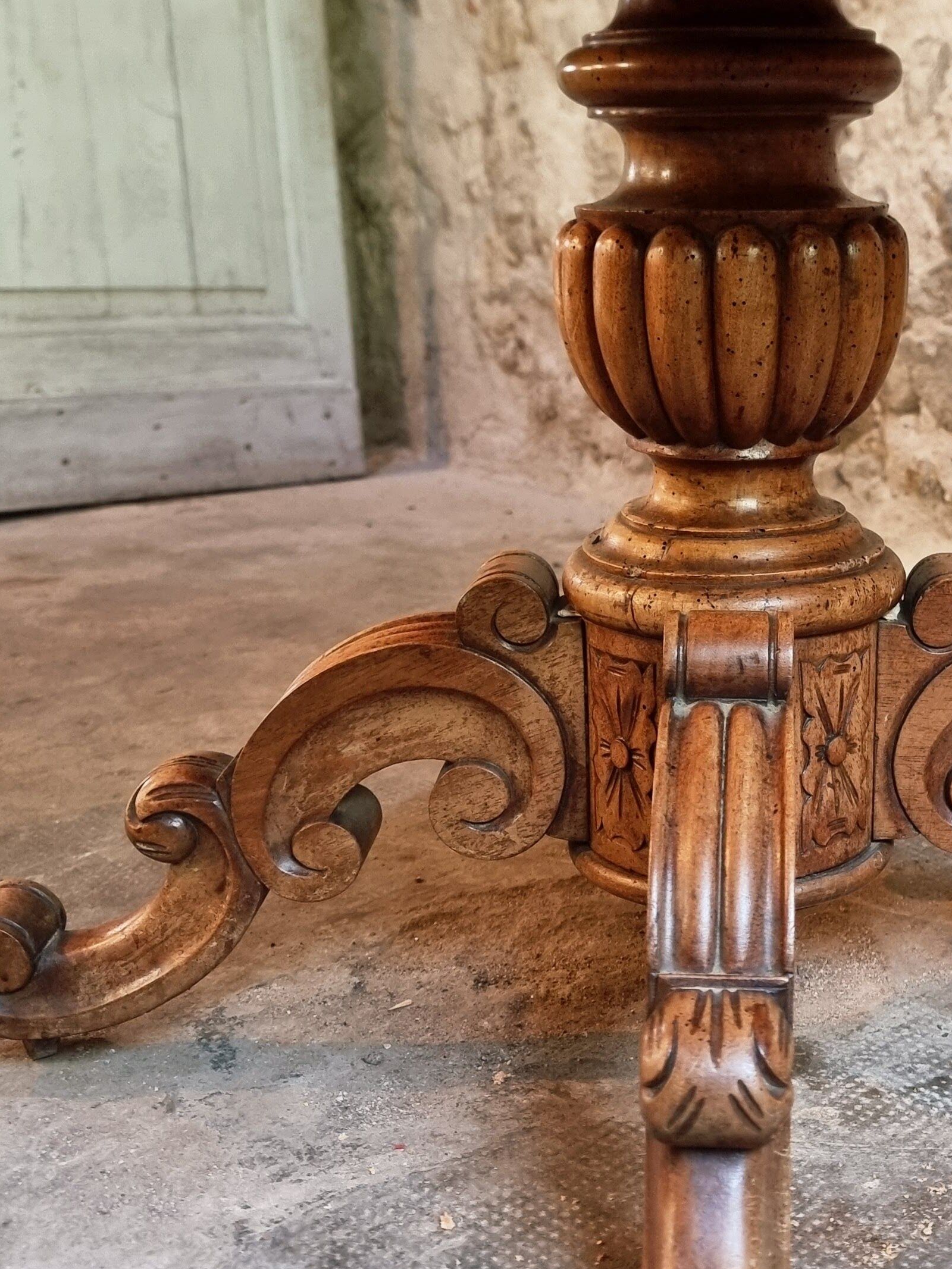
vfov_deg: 42.1
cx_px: 759
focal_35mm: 45
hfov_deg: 31.4
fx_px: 1650
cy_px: 675
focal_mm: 6.7
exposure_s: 1/25
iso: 640
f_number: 1.8
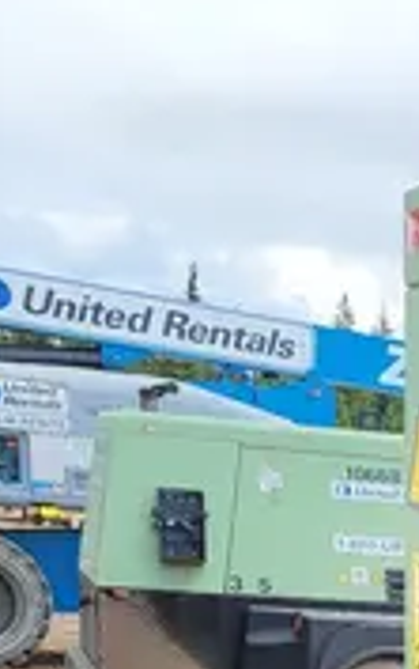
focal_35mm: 114
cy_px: 1064
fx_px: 2078
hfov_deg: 10.2
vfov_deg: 16.3
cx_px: 951
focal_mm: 5.4
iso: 40
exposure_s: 1/1024
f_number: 1.8
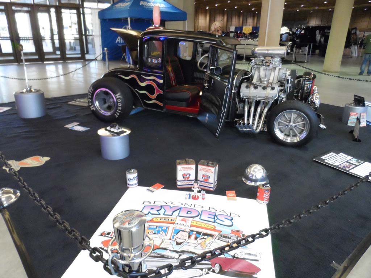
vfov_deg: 56.8
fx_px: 257
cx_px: 186
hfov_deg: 71.6
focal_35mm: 24
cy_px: 139
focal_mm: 4
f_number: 3.2
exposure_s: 1/30
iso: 480
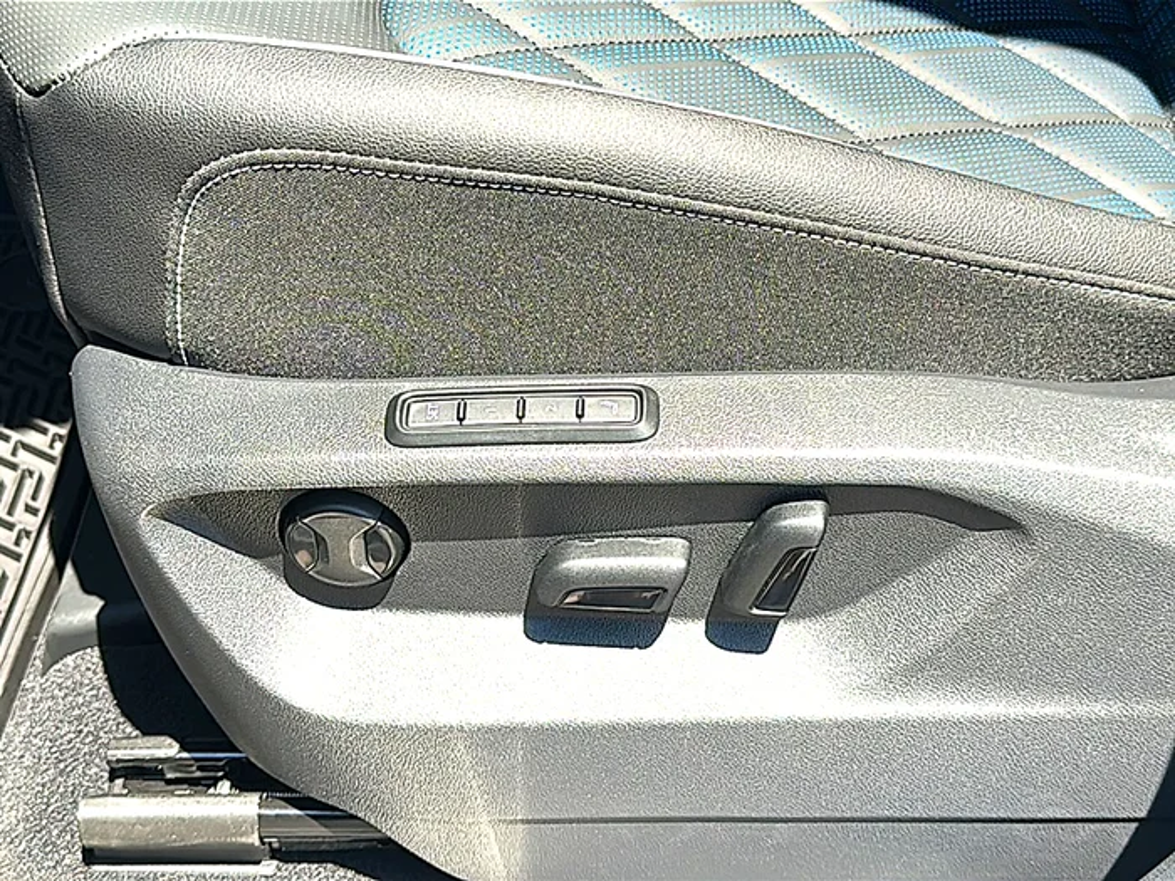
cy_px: 440
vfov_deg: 32.2
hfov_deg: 42.1
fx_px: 1527
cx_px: 588
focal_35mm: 45
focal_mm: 6.86
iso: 80
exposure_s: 1/792
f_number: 1.78
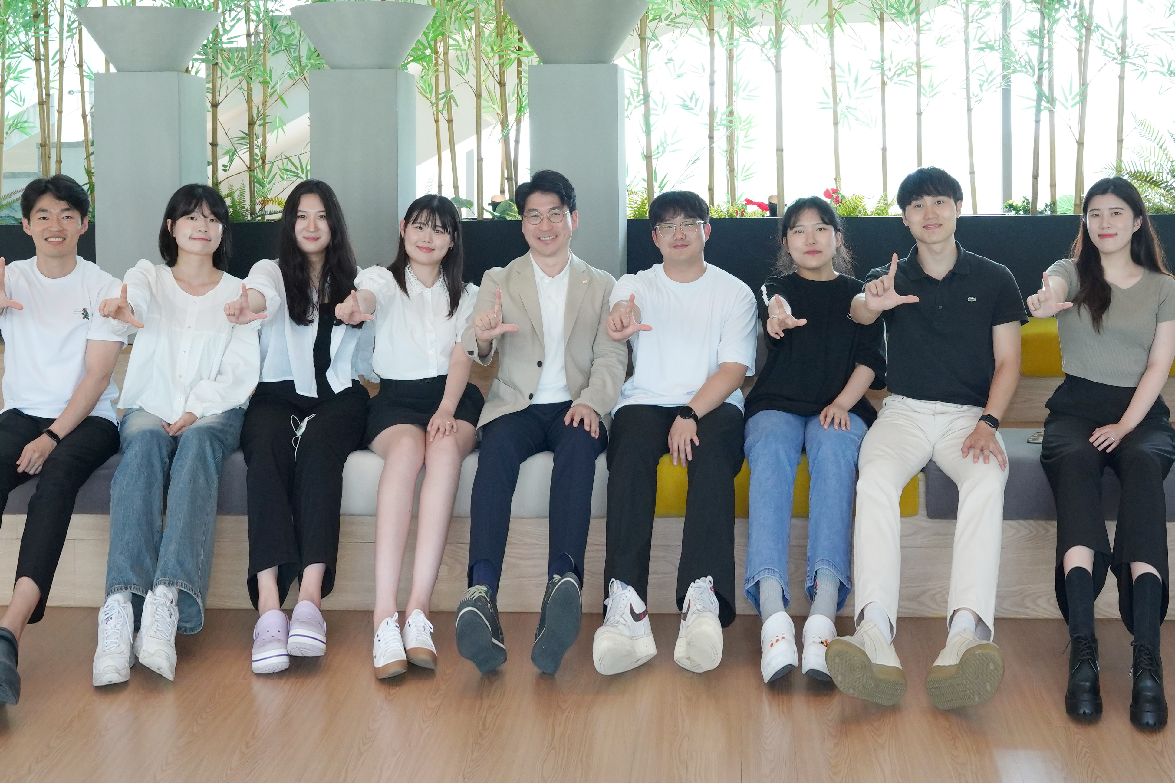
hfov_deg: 38.4
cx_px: 606
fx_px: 1685
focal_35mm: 52
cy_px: 231
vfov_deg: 26.0
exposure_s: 1/200
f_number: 6.3
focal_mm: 33.4
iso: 2500
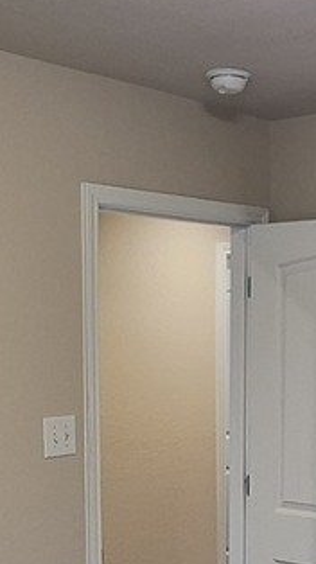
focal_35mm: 65
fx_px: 971
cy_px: 456
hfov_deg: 18.3
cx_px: 244
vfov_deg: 31.5
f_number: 2.2
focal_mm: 1.74
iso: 320
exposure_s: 1/60
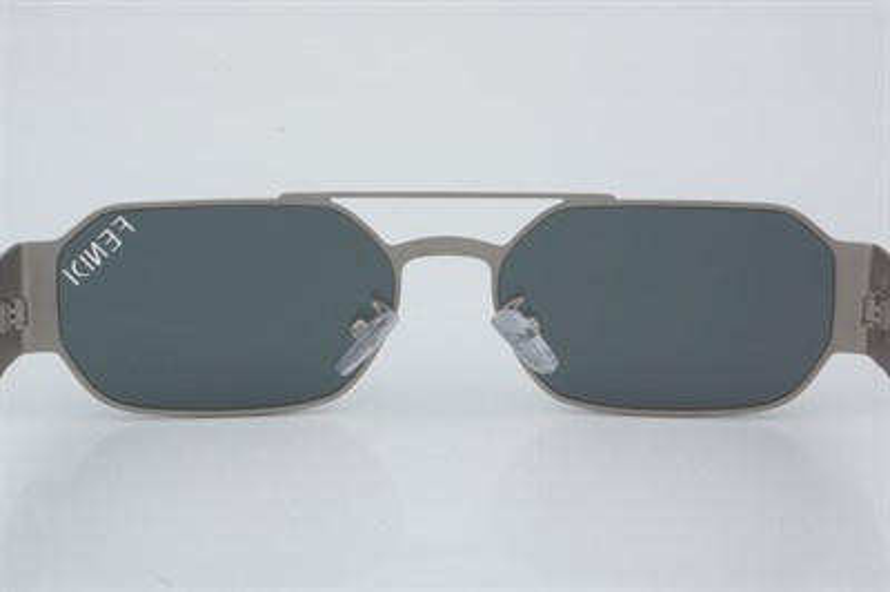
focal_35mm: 82
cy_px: 296
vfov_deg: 16.5
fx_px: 2038
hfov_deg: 24.6
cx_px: 445
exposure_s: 1/3
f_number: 32
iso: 100
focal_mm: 55
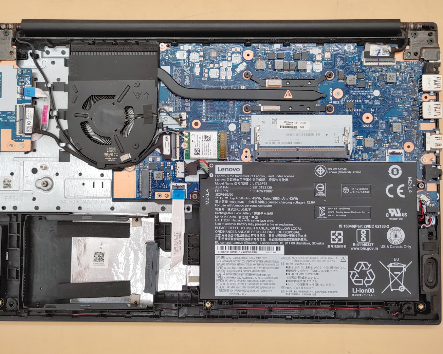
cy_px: 177
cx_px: 211
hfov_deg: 62.2
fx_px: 367
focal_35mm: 28
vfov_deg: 51.5
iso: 50
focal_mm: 4.36
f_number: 1.8
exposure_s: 1/120
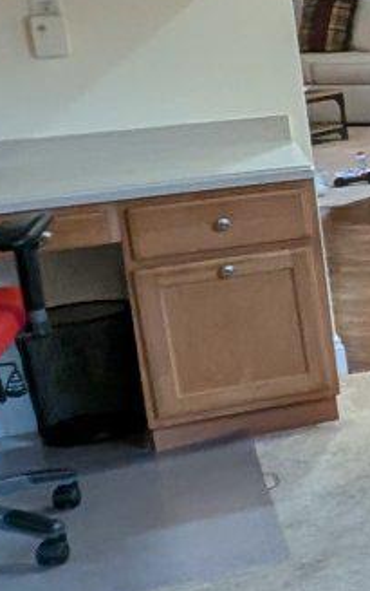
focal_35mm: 86
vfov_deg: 23.9
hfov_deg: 10.5
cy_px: 179
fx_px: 1384
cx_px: 1121
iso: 110
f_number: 2.2
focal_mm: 1.95
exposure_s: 1/23.8
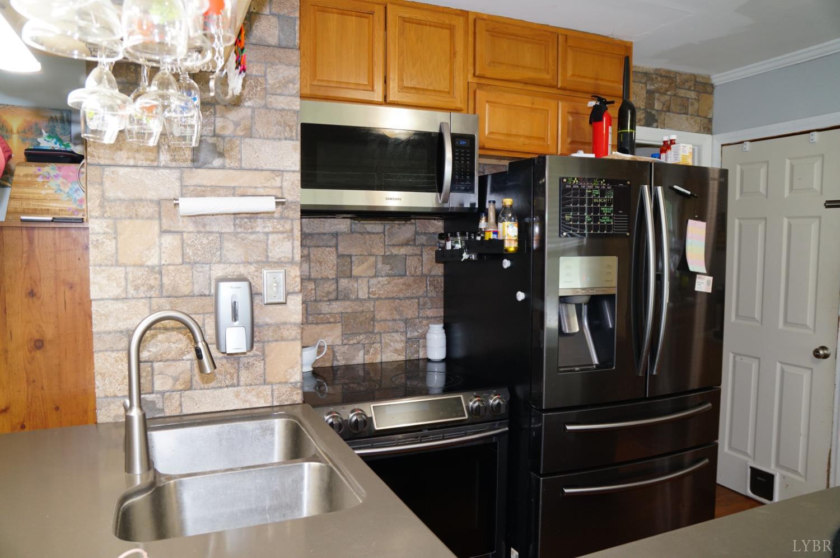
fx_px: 594
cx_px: 420
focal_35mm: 26
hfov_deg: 70.5
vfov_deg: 50.3
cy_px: 279
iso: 1000
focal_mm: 17
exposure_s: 1/60
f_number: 4
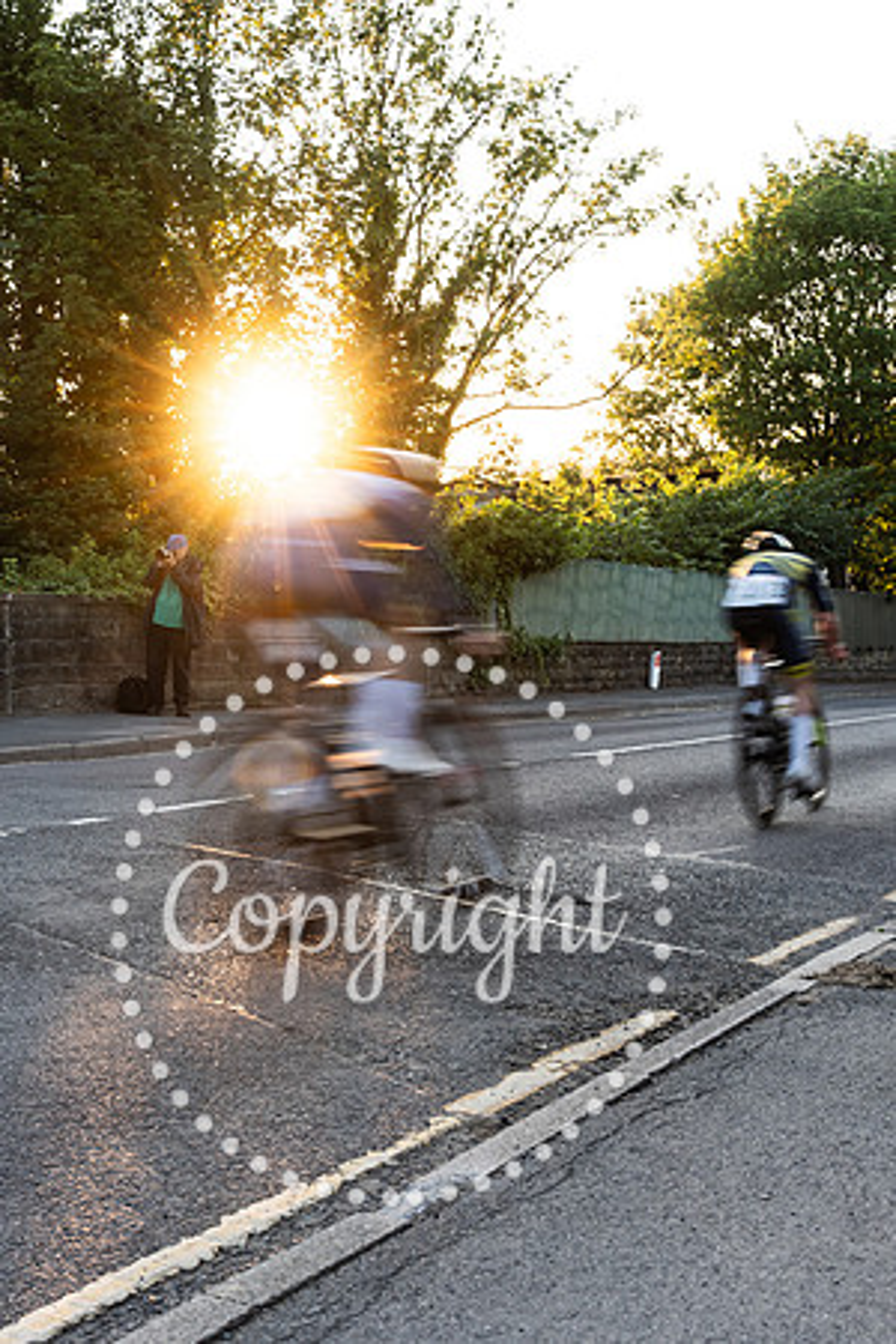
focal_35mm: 45
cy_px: 619
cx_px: 277
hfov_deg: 29.4
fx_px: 1691
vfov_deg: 43.3
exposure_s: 1/40
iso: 200
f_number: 7.1
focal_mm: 28
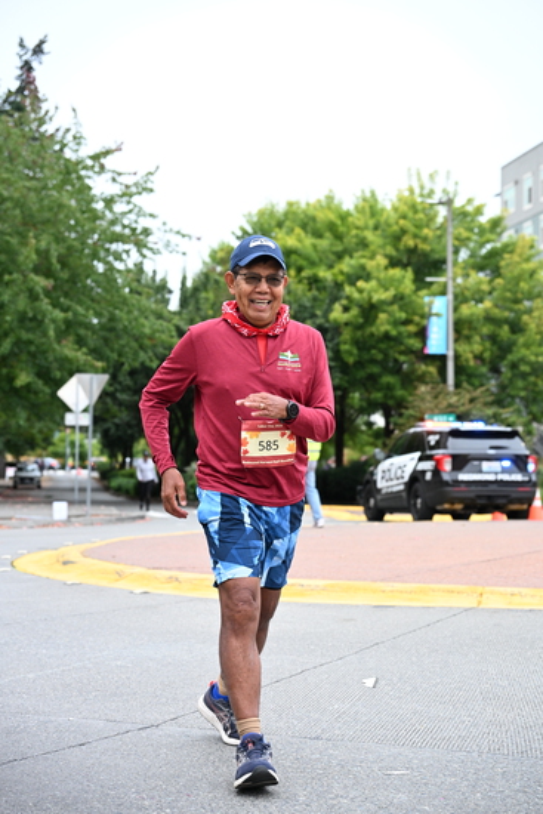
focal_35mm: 67
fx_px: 1515
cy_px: 407
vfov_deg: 30.1
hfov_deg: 20.3
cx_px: 272
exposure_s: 1/500
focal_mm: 67
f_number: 4
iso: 1600
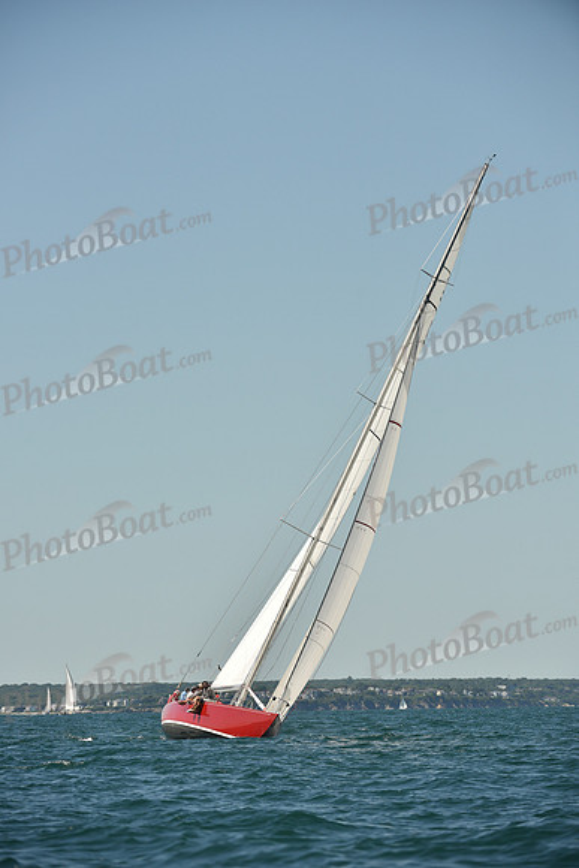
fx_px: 4822
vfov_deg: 10.3
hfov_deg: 6.9
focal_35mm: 200
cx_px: 290
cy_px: 434
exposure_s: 1/2000
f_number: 5.6
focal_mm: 200
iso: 250
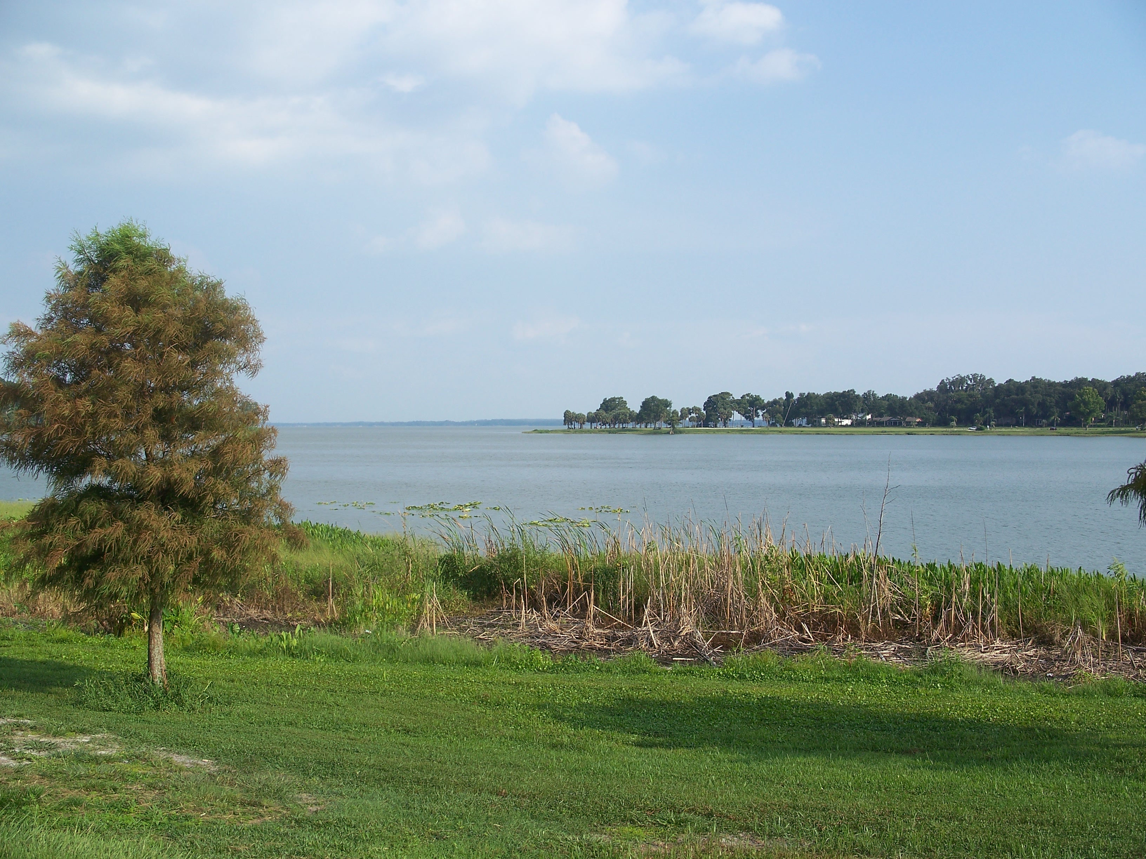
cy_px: 430
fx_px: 1225
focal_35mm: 37
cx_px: 573
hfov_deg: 50.1
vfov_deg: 38.7
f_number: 4
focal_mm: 7.8
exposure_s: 1/400
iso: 64
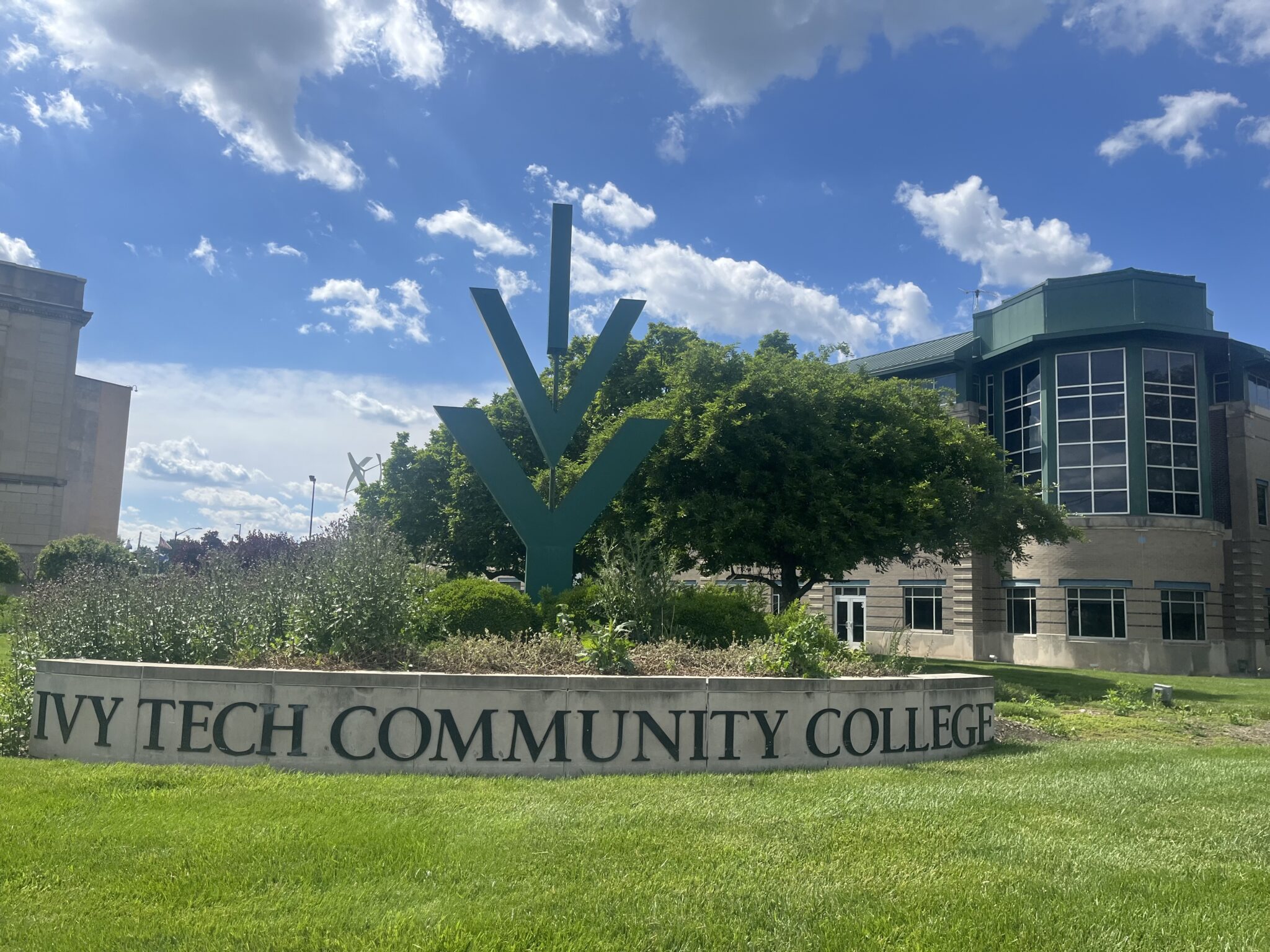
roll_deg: -1.9
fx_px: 954
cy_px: 476
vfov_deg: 53.1
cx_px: 635
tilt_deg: +4.1
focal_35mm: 26
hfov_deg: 67.3
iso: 50
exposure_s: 1/5319
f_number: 1.6
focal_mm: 5.1
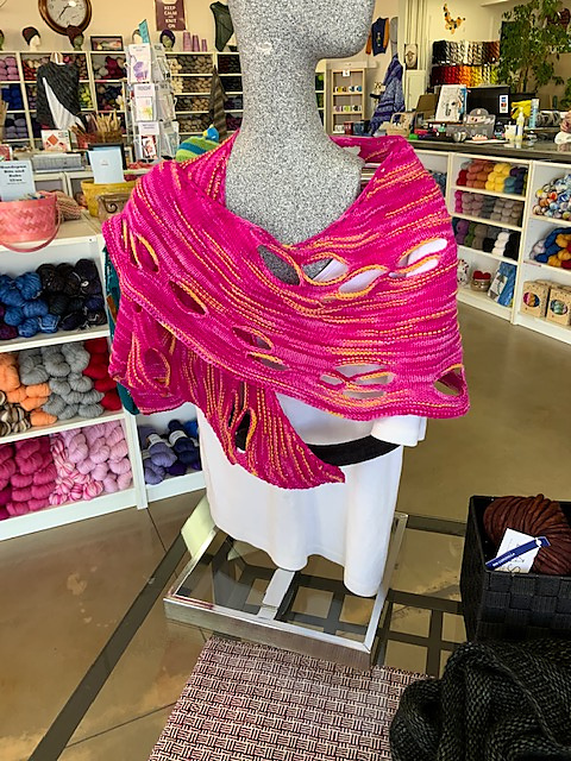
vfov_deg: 61.7
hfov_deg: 48.2
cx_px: 286
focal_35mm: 29
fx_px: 638
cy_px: 380
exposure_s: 1/60
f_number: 1.8
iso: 40
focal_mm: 3
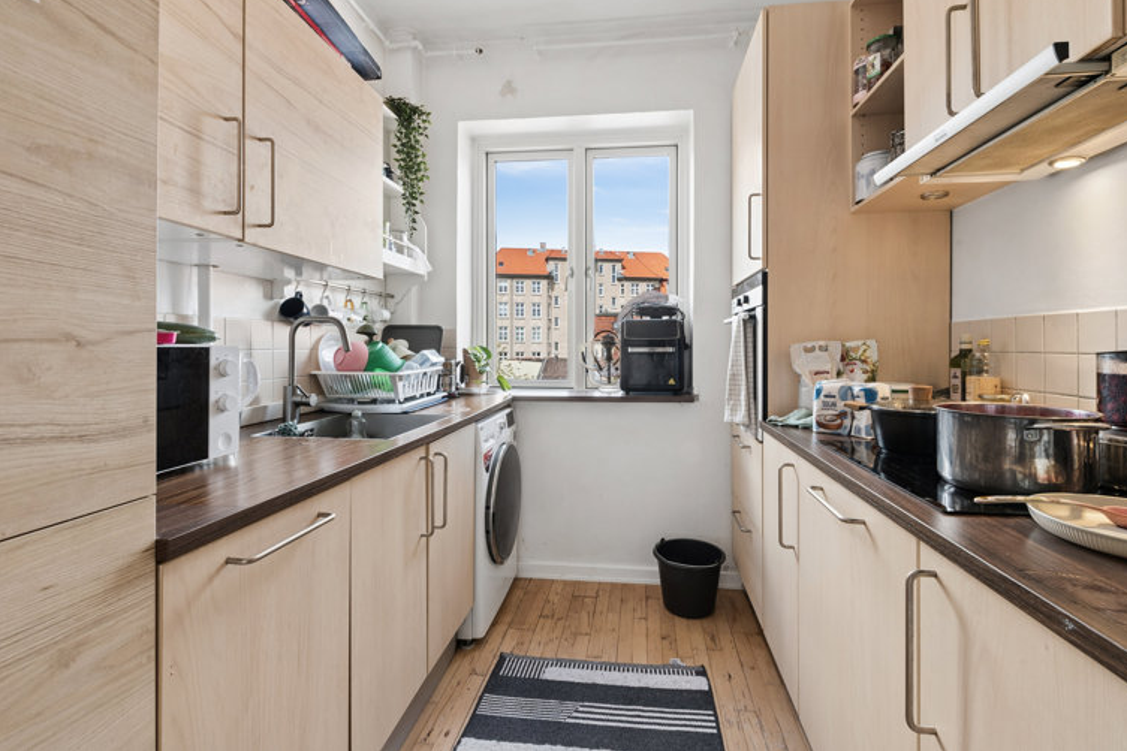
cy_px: 354
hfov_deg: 93.3
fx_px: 532
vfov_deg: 70.4
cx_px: 573
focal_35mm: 17
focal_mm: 16
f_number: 13
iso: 400
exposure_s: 1/20
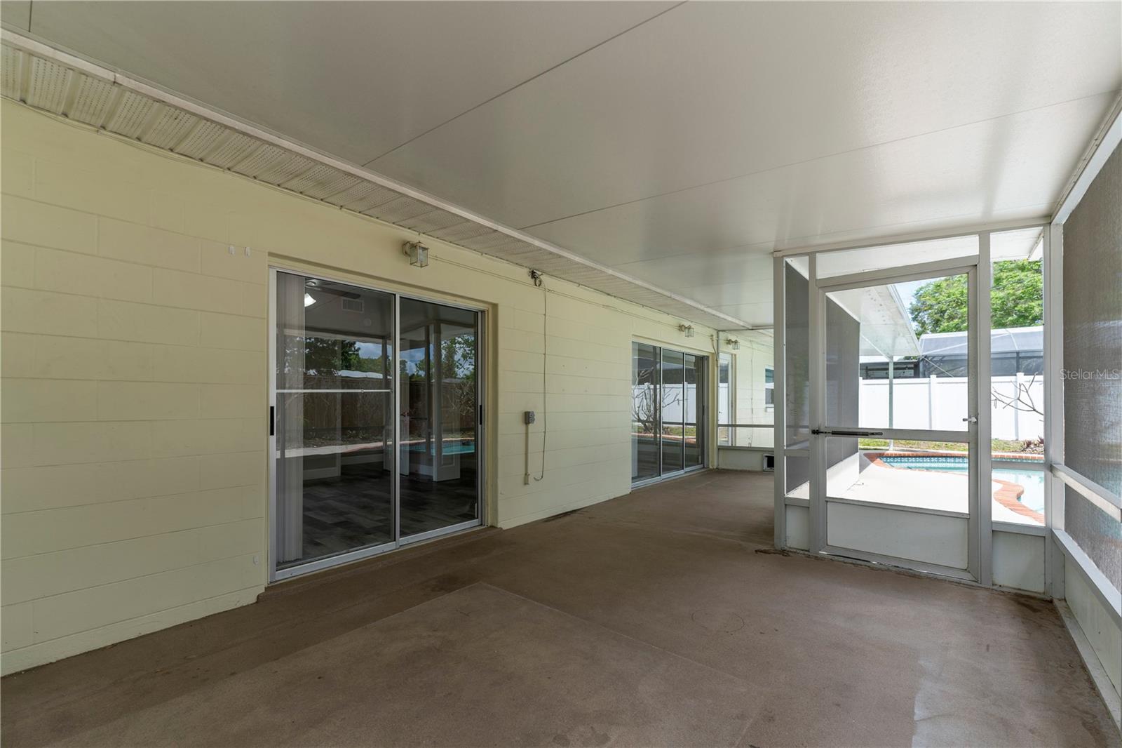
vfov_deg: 81.2
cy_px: 374
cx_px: 561
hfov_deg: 104.3
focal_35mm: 14
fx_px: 436
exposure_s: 1/160
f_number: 4
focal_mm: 14
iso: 125
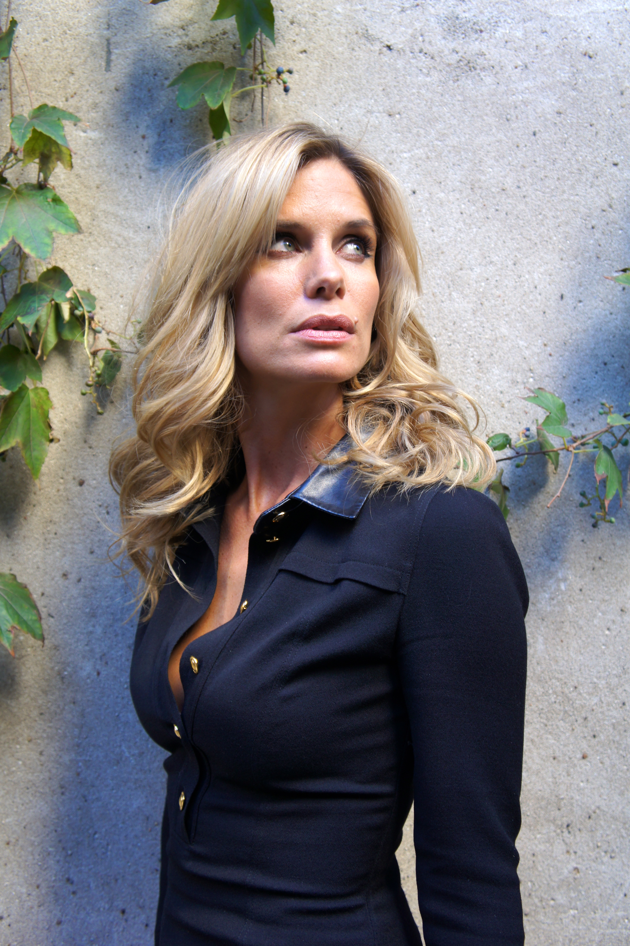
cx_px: 315
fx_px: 1104
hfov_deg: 31.9
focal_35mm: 42
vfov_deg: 46.4
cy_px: 473
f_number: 4
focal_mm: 28
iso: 200
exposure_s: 1/50
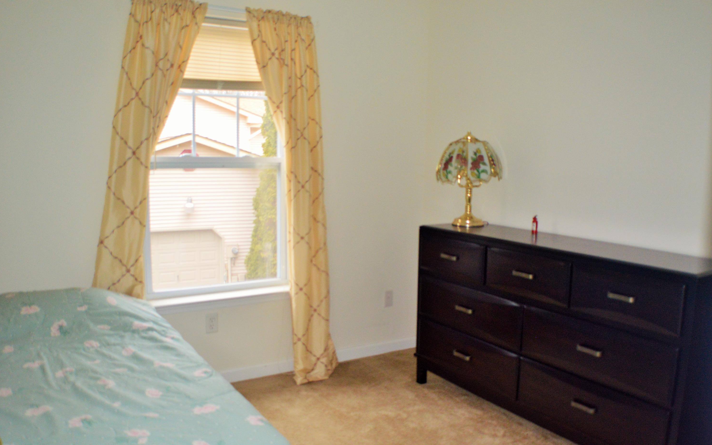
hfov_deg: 52.7
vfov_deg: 34.4
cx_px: 358
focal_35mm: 37
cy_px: 238
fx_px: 718
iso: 1100
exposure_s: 1/60
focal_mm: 24
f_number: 4
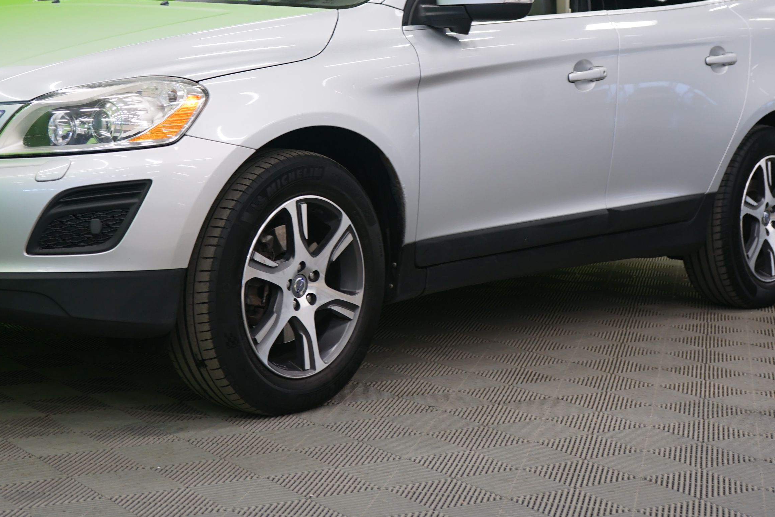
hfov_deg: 26.9
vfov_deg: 18.0
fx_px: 1614
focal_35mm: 75
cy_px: 83
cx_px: 297
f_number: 4.5
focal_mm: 44
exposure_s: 1/8
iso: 400
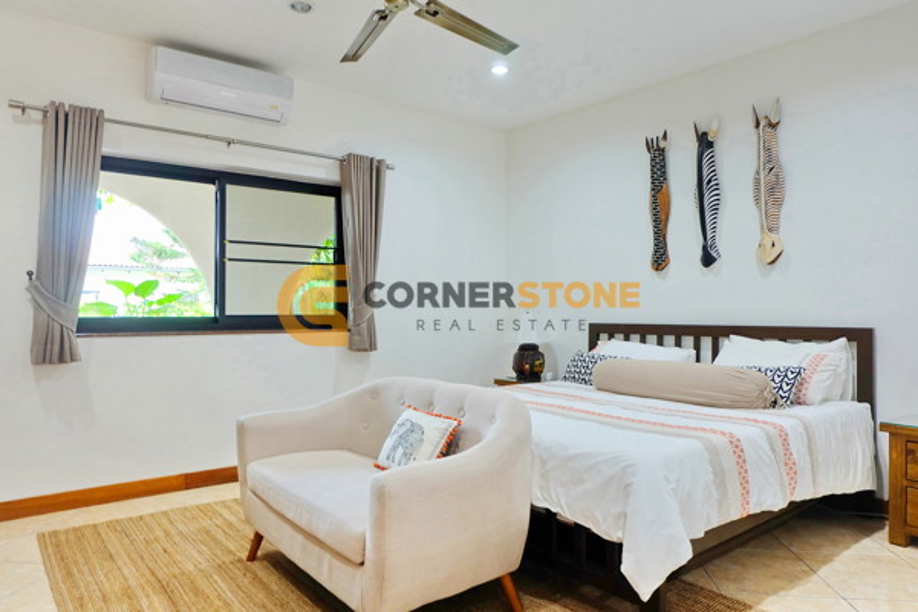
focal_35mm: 24
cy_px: 306
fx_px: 612
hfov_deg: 73.7
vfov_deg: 53.1
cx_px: 459
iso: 400
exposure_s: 1/30
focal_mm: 16
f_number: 3.5
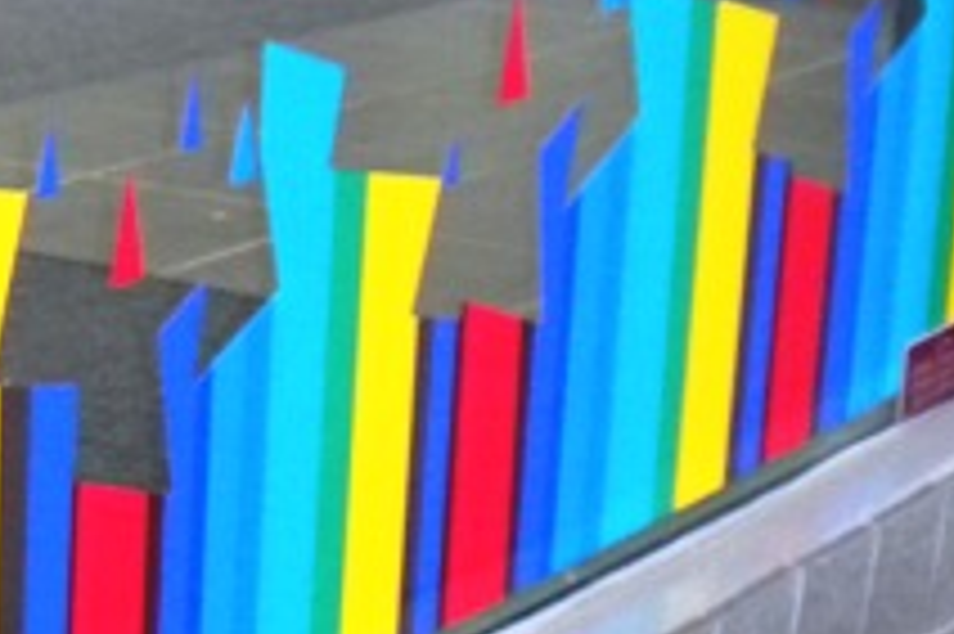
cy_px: 423
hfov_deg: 17.5
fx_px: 2913
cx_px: -279
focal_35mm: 110
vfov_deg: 12.4
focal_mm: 6.3
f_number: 3.1
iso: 400
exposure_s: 1/44.6
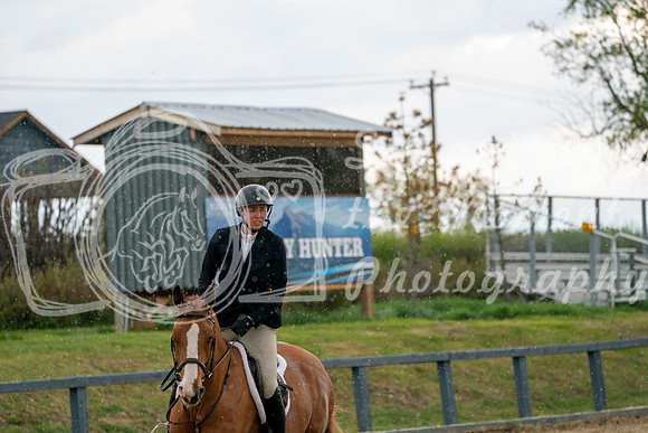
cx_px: 324
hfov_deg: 9.6
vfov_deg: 6.4
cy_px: 216
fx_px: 3871
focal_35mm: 215
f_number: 5.6
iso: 1000
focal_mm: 215
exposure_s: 1/1250
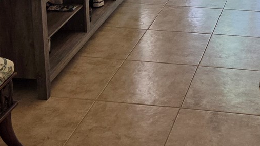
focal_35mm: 79
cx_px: 227
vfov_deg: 14.3
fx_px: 545
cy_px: -70
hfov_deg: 26.1
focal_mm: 5.4
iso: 200
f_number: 1.8
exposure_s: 1/120
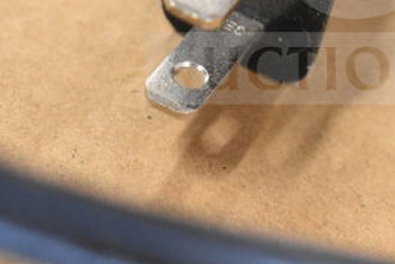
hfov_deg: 12.9
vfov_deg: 8.6
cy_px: -16
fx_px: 1737
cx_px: 314
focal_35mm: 158
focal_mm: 45
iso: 6400
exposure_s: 1/80
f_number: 5
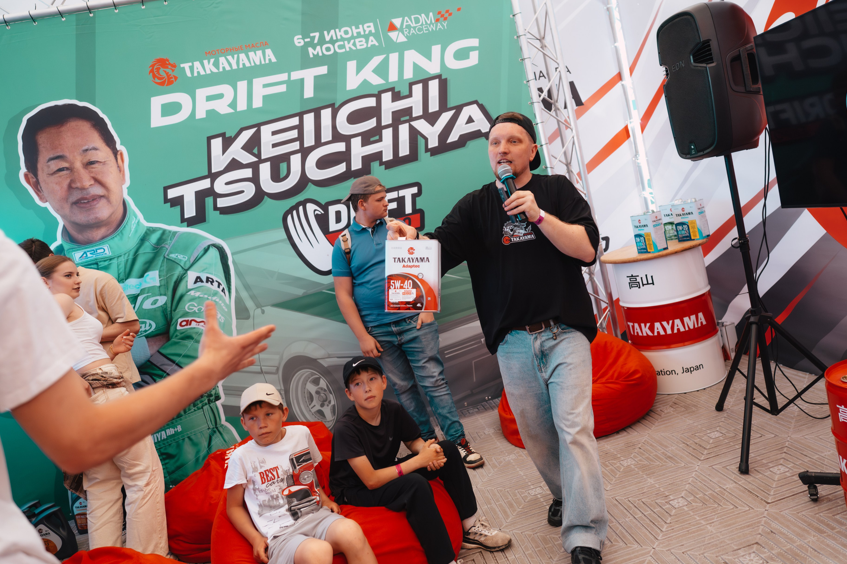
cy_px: 277
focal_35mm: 27
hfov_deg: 67.2
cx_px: 469
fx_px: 635
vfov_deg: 47.9
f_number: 2.5
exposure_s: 1/3200
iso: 2000
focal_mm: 24
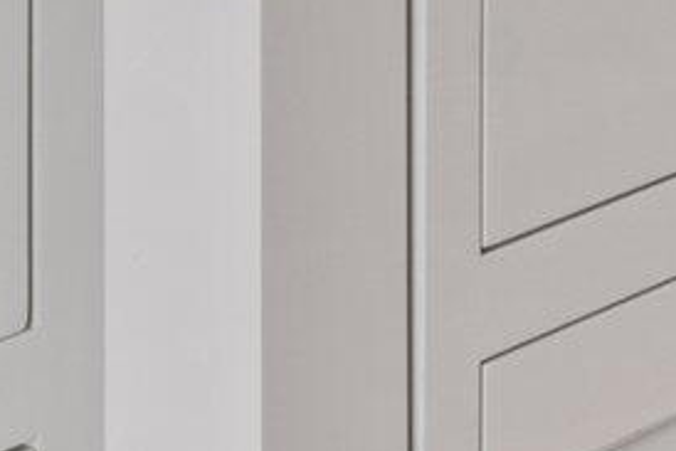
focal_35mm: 224
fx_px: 4208
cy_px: -1066
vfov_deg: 5.6
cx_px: 1155
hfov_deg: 8.9
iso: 80
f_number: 8
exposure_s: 1/1.67
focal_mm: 30
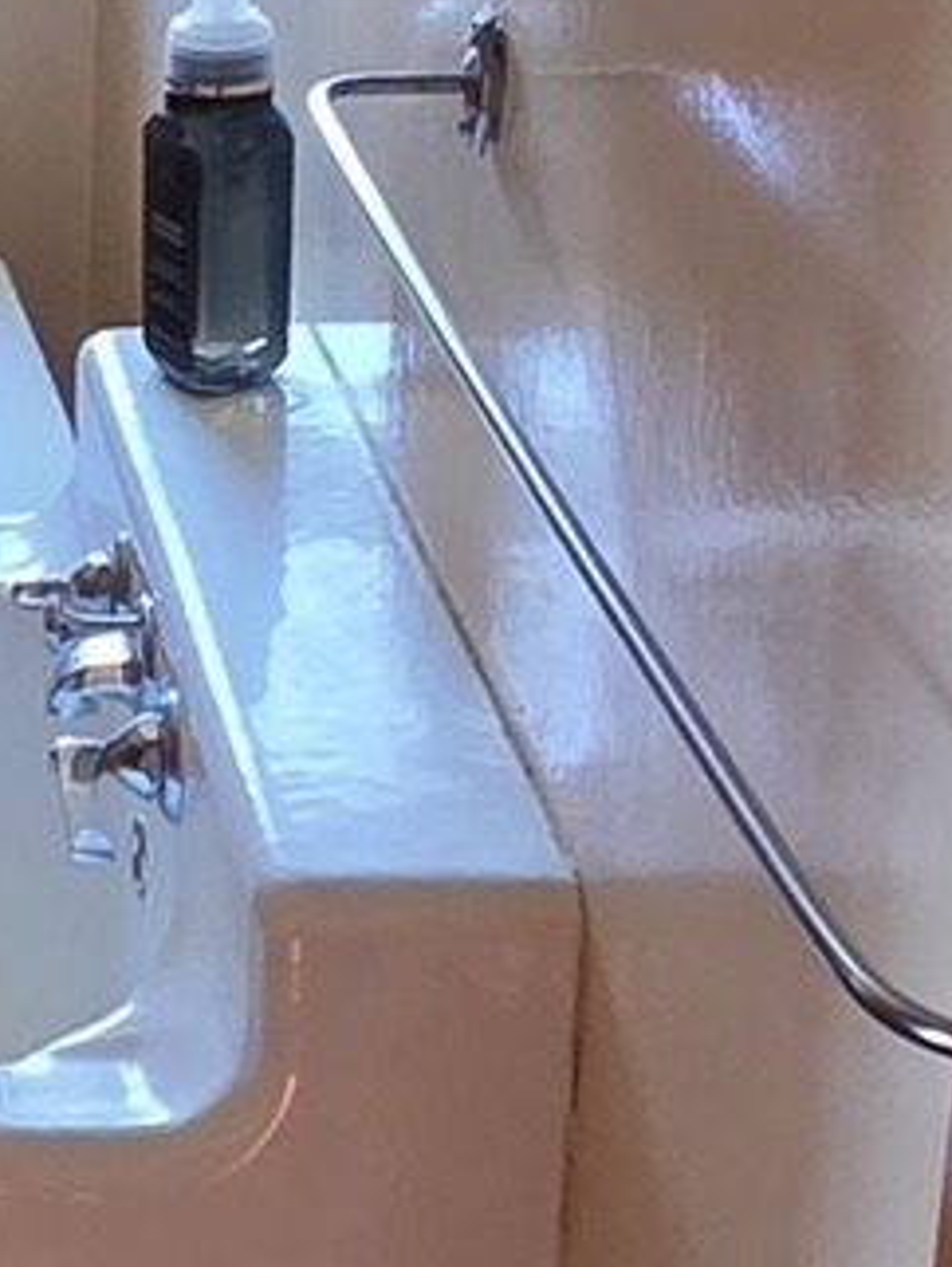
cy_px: 264
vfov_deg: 20.8
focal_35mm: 93
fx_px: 3406
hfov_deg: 14.1
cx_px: -775
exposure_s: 1/60
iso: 400
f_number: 1.9
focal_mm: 2.2
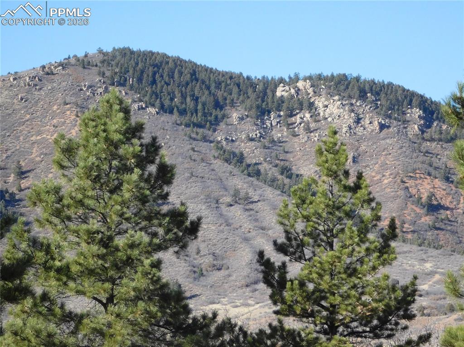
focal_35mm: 134
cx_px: 232
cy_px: 174
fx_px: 1795
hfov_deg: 14.7
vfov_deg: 11.1
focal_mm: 23.7
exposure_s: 1/500
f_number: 10
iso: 800
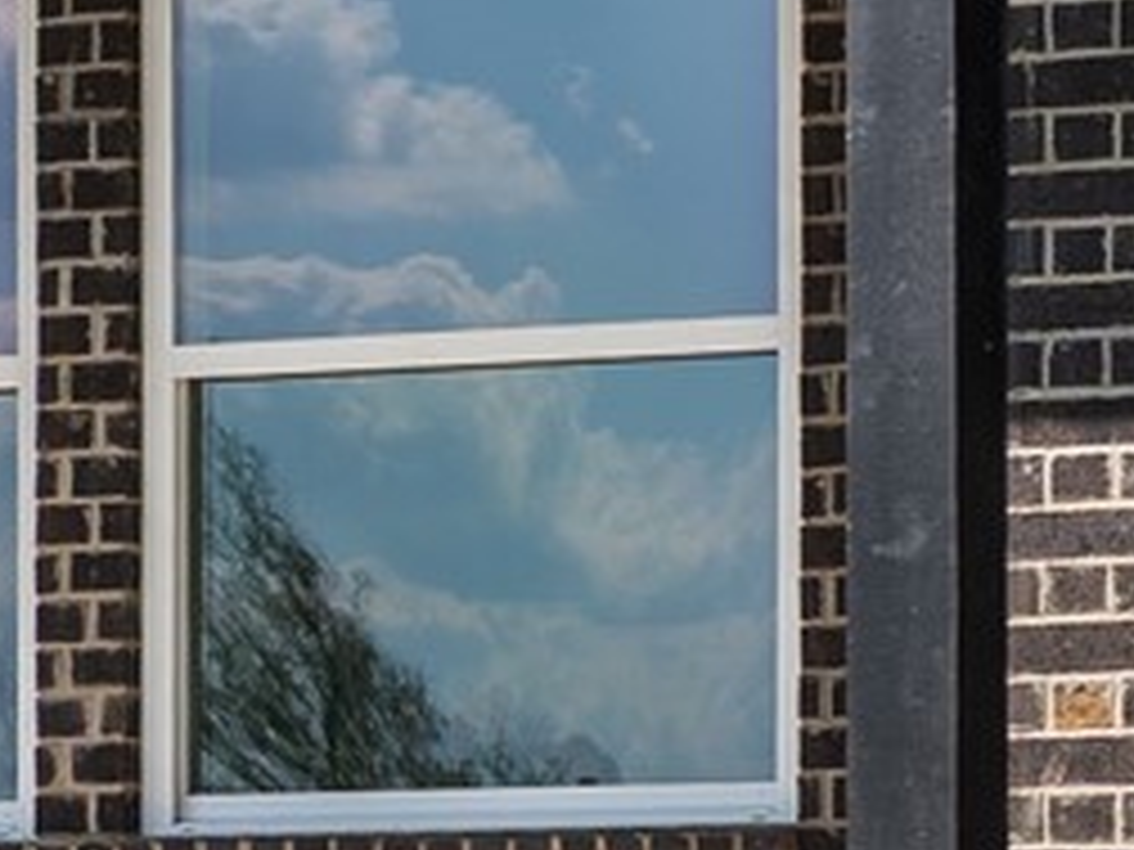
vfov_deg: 5.9
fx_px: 8157
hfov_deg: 7.9
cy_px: 1381
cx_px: 932
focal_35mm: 249
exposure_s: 1/400
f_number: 5.6
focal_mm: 30
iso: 100
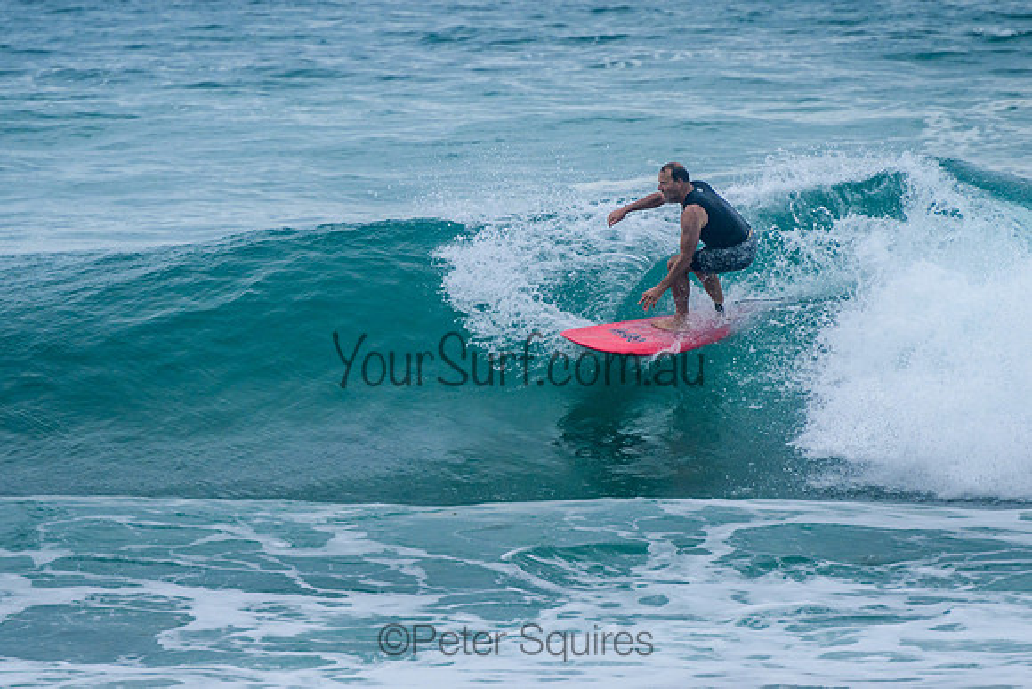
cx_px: 510
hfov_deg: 3.7
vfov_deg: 2.5
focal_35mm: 550
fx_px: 15779
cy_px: 307
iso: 500
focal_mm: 400
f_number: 8
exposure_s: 1/2000
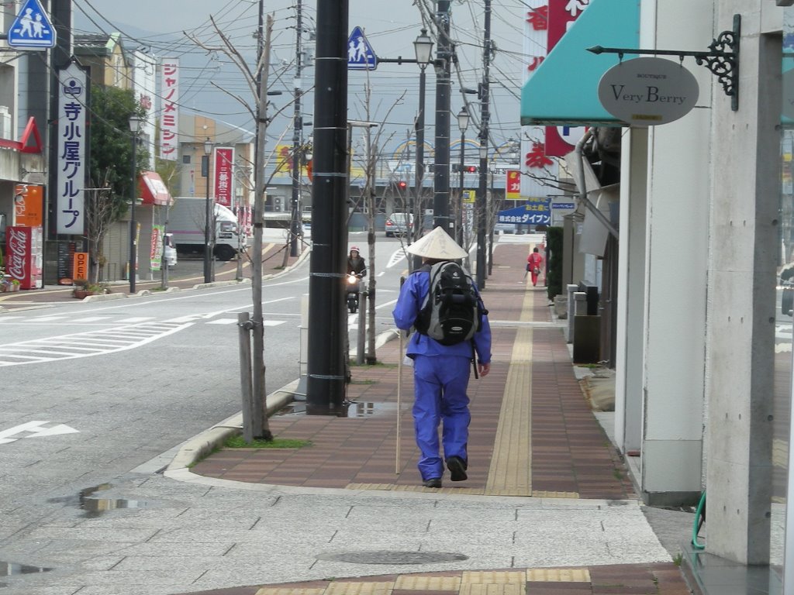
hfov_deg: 18.7
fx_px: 2408
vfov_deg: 14.1
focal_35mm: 105
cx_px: 397
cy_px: 298
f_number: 4.7
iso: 50
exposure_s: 1/133
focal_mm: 17.1
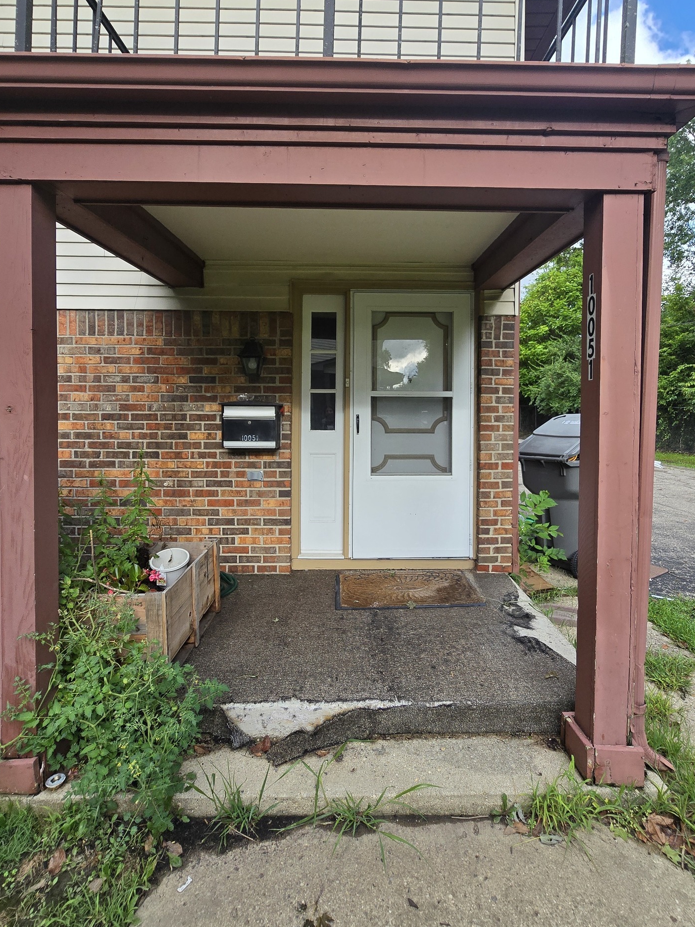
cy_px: 405
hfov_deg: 78.1
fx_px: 428
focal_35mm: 16
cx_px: 359
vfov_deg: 94.0
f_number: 2.2
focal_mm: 2.2
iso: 80
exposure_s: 1/719
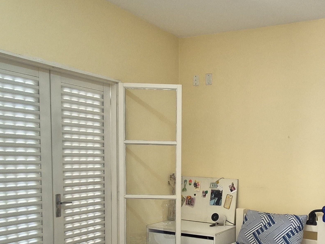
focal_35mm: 33
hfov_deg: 50.7
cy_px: 177
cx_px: 276
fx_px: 310
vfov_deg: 41.9
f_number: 2.2
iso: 500
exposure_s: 1/60
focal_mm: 2.2
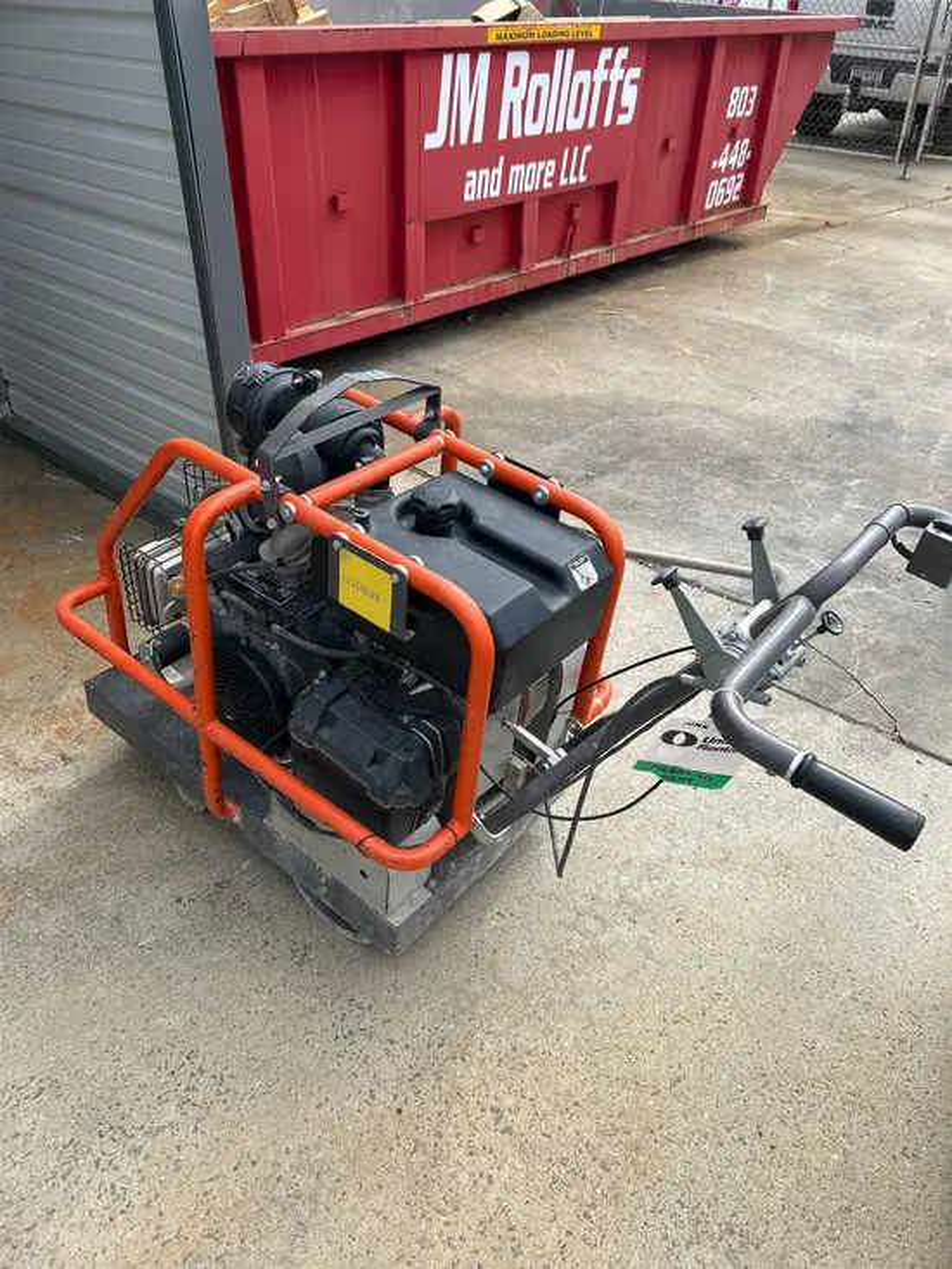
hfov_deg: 53.1
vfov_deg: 67.3
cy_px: 634
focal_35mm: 26
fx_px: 953
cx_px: 476
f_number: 1.5
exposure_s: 1/1621
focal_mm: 5.7
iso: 50
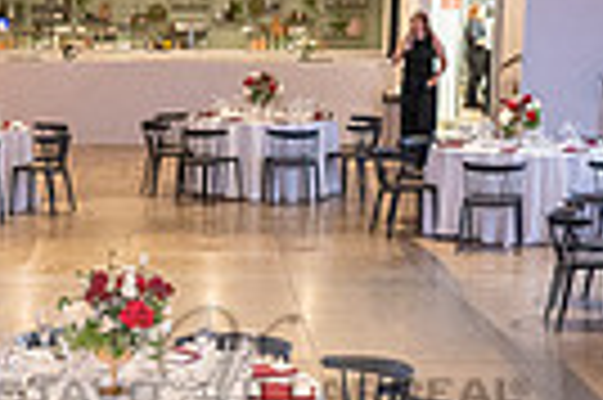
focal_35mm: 104
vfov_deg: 13.0
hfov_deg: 19.6
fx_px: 1740
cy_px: 380
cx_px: 180
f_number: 4
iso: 2000
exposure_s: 1/200
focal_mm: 24
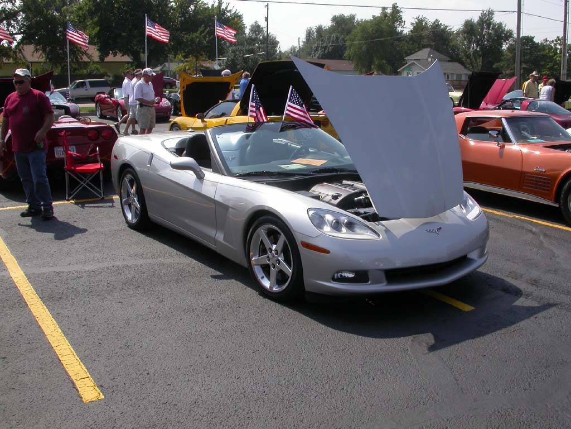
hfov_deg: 49.0
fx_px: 627
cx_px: 286
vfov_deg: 37.7
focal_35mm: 38
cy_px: 214
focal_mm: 7.85
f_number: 7.5
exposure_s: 1/325
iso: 100
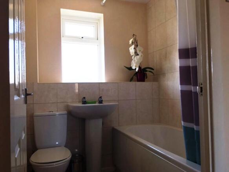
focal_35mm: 29
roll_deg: +2.0
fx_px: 192
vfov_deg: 48.2
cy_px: 86
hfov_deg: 61.7
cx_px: 114
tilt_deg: +2.3
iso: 32
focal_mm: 4.15
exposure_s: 1/50
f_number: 2.2
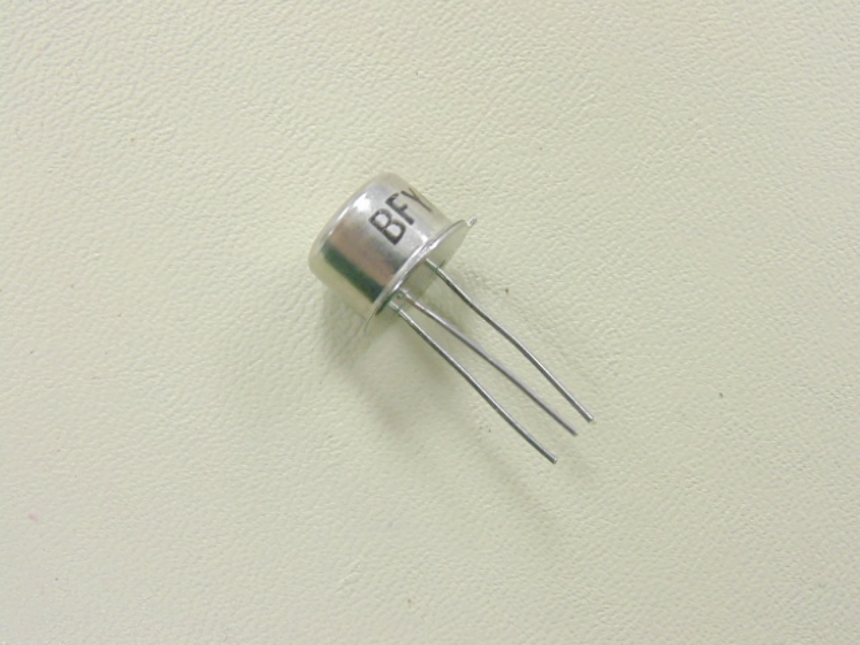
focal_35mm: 65
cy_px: 322
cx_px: 430
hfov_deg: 29.8
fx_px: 1615
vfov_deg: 22.6
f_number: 4.1
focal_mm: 11.7
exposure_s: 1/40
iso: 800
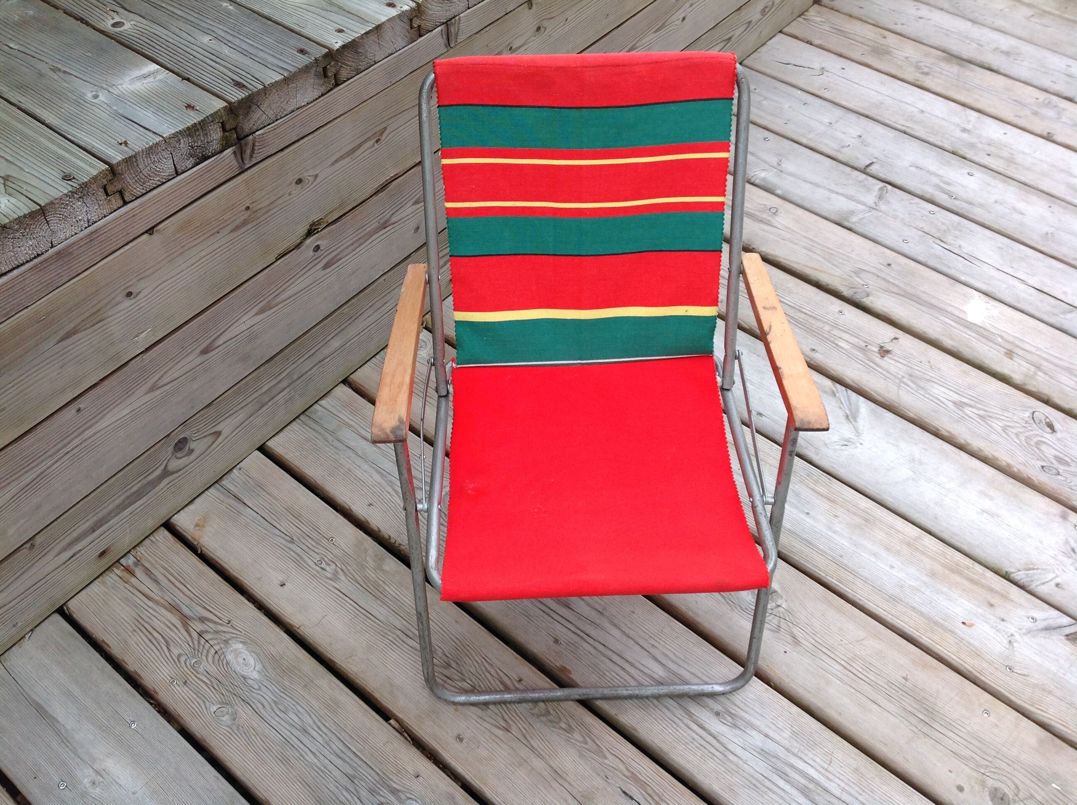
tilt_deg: -47.8
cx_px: 538
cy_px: 402
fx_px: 1087
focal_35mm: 35
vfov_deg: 40.6
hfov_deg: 52.7
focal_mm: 4.28
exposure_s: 1/420
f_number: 2.4
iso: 50
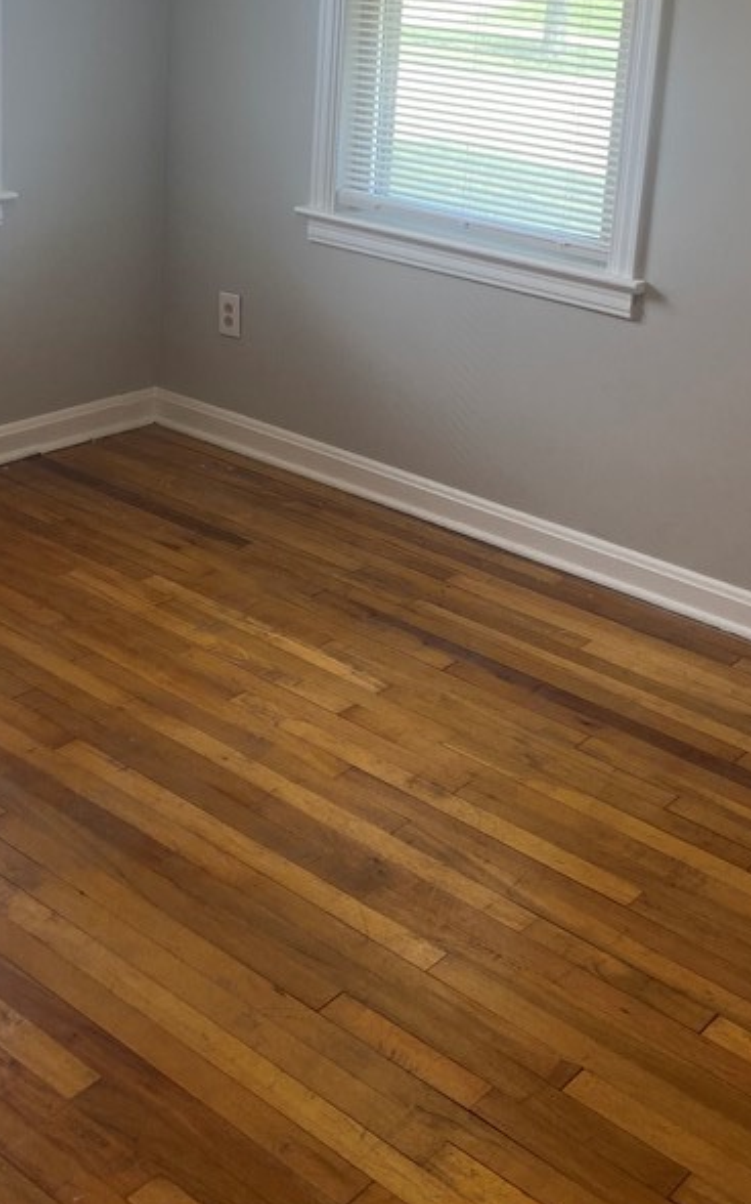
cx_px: 368
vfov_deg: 40.5
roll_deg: -1.8
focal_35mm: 48
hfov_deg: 26.8
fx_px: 1573
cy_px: 283
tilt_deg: -12.7
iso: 50
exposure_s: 1/120
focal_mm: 4.25
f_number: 1.8
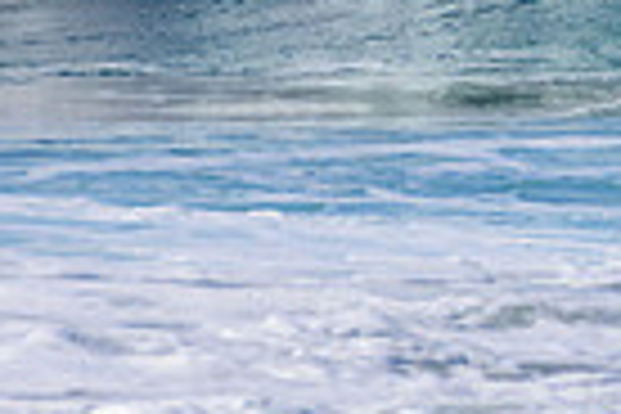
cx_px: 792
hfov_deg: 0.7
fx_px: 54488
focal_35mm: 3159
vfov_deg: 0.4
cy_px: -169
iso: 250
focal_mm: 500
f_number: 5.6
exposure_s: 1/2000
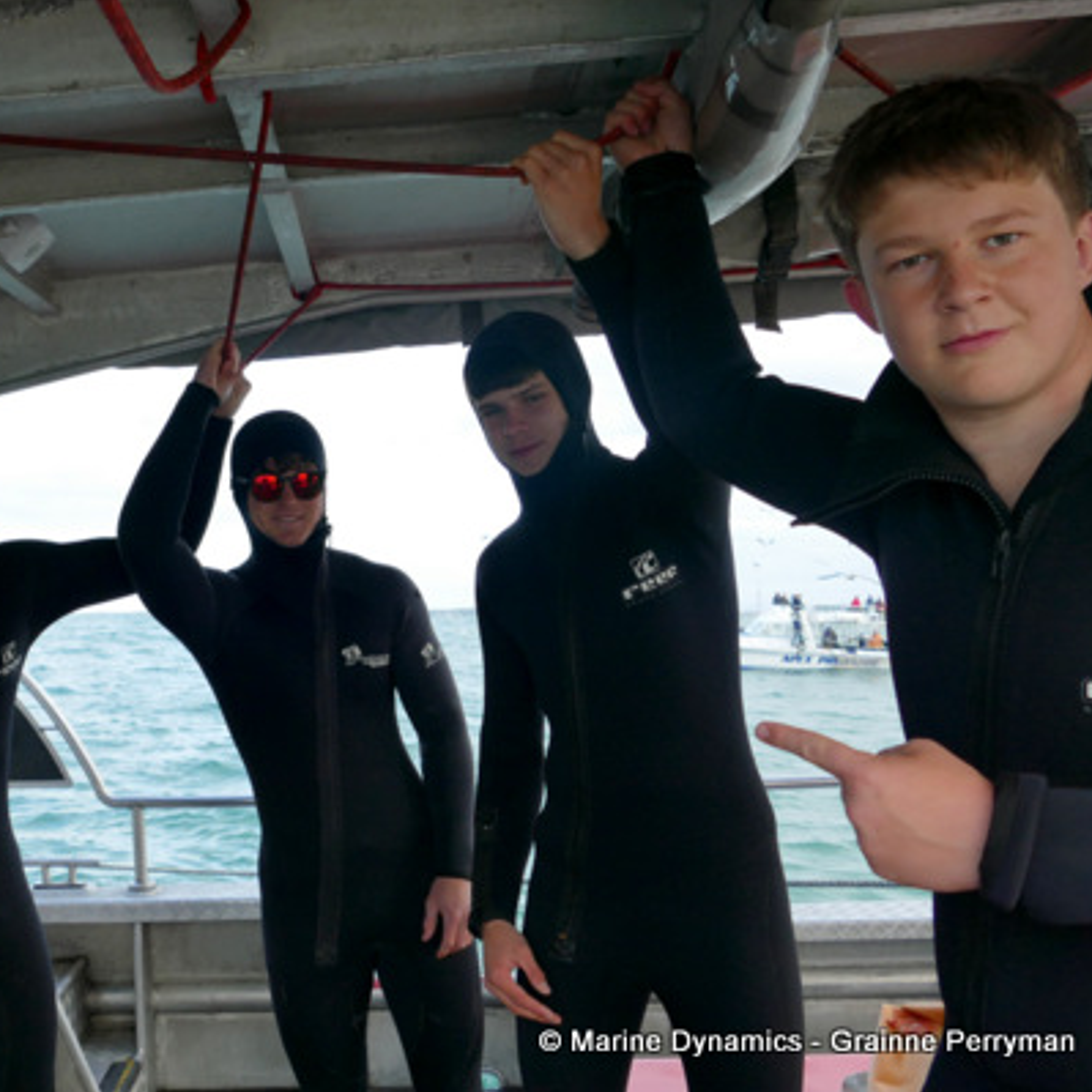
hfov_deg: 49.4
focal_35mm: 32
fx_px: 1142
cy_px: 546
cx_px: 298
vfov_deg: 51.1
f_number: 2.8
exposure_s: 1/200
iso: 125
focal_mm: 9.12
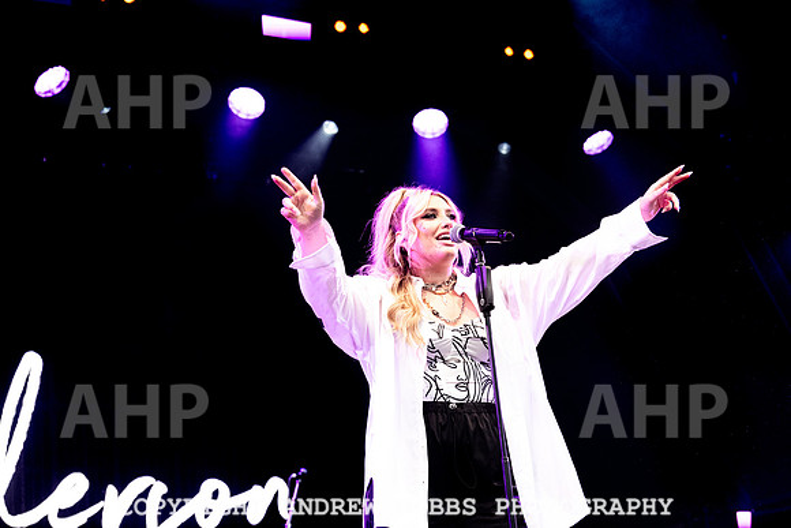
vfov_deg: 19.5
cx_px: 396
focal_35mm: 70
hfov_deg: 28.8
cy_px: 264
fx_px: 1538
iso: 4000
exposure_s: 1/800
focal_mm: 70
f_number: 4.5
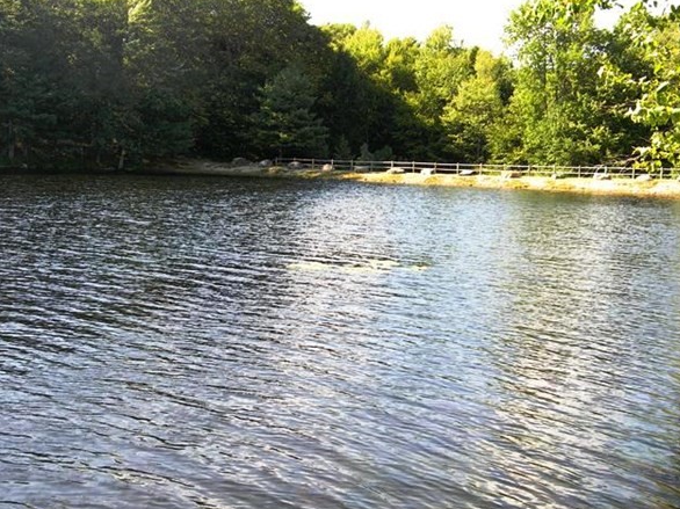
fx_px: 825
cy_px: 256
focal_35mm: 42
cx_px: 347
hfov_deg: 44.8
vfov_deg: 34.3
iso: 112
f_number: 3.8
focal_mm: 7.3
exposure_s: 1/171
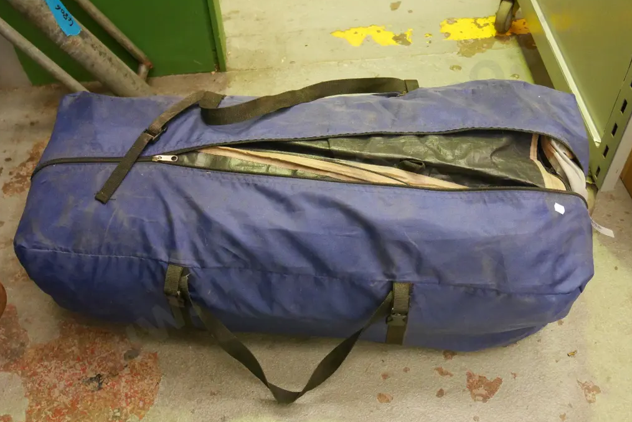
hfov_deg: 46.4
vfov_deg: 31.9
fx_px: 737
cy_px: 206
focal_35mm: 42
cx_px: 314
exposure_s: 1/100
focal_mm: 20
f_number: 4.6
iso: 3200
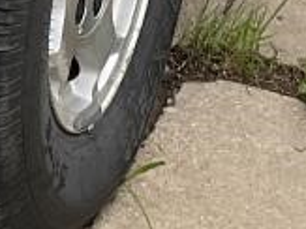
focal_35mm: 228
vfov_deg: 6.0
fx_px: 2014
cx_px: -115
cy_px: -462
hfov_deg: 8.5
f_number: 1.8
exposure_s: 1/303
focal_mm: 3
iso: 16
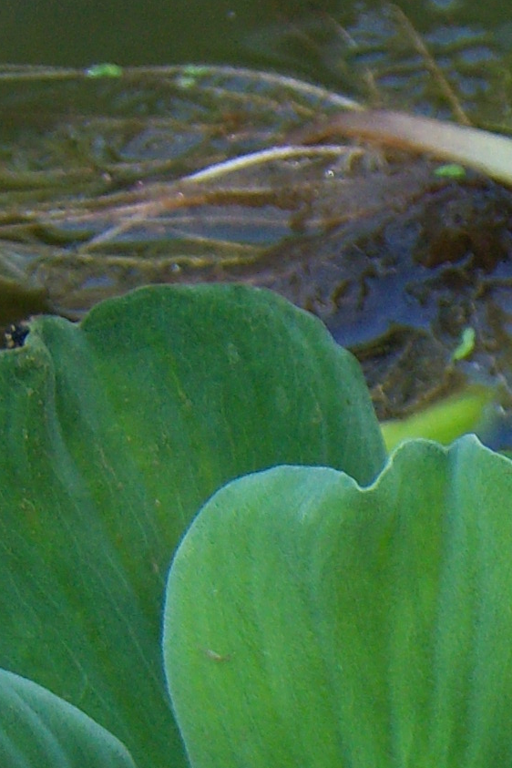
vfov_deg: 11.9
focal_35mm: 162
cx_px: 1204
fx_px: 3456
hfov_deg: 7.9
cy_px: 1306
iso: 80
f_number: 2.8
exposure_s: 1/100
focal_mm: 7.5
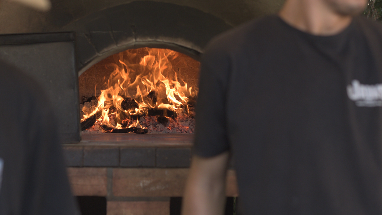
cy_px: 105
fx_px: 810
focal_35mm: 80
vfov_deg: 15.1
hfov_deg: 26.5
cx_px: 200
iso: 200
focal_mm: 50
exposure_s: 1/160
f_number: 2.8
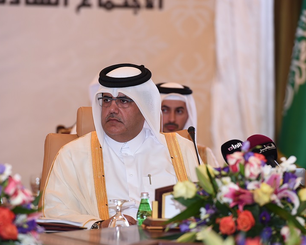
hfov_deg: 7.4
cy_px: 135
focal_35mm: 260
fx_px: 2355
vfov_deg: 6.0
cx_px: 138
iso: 1250
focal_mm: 200
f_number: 5
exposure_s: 1/100
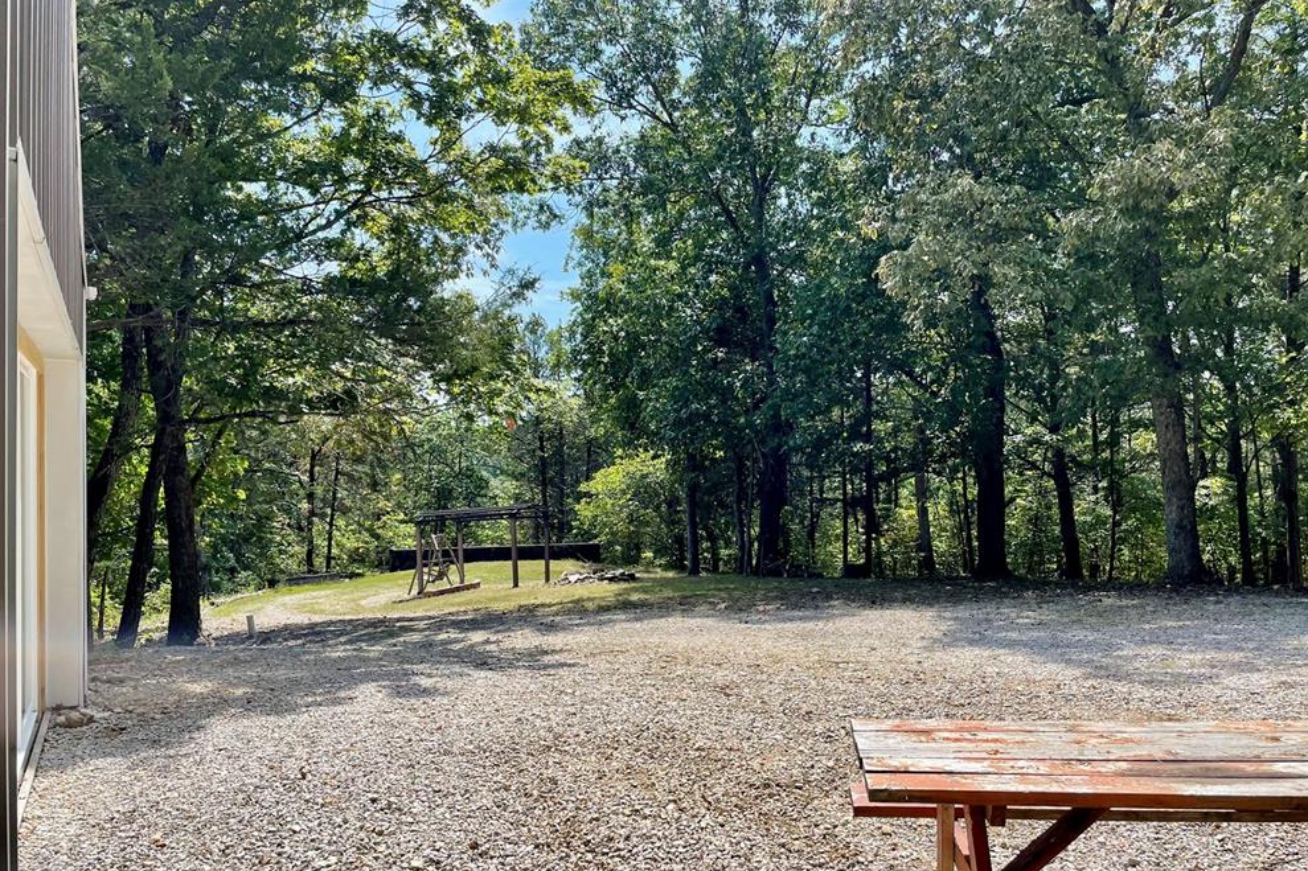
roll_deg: +0.3
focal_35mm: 28
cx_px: 645
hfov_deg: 65.5
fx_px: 1017
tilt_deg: -1.5
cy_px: 473
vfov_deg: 46.3
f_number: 1.6
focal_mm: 4.2
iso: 32
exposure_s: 1/1949
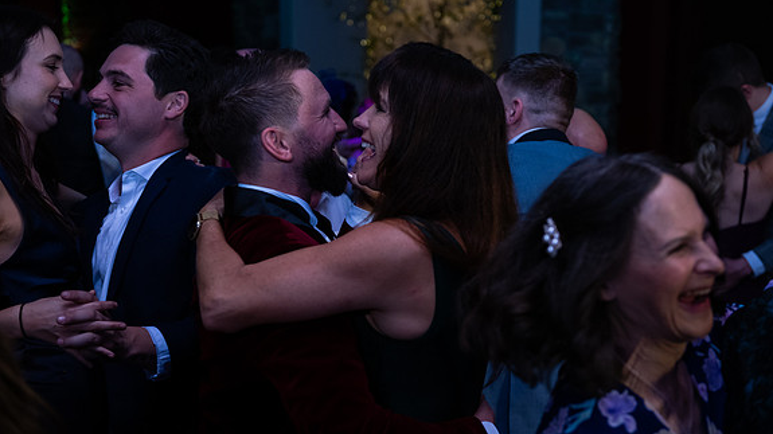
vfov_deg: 21.8
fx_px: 1127
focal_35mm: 55
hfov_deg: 37.9
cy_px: 233
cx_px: 389
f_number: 3.5
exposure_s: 1/160
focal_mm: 52
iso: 800
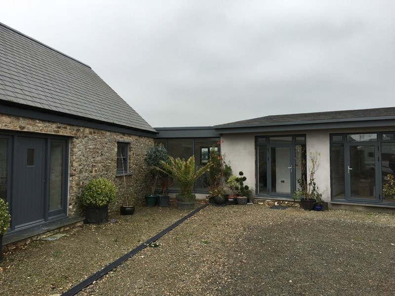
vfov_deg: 48.2
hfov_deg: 61.7
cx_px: 198
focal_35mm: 29
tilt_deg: +1.8
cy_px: 148
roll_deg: -0.5
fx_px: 331
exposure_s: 1/303
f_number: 2.2
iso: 25
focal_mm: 4.15
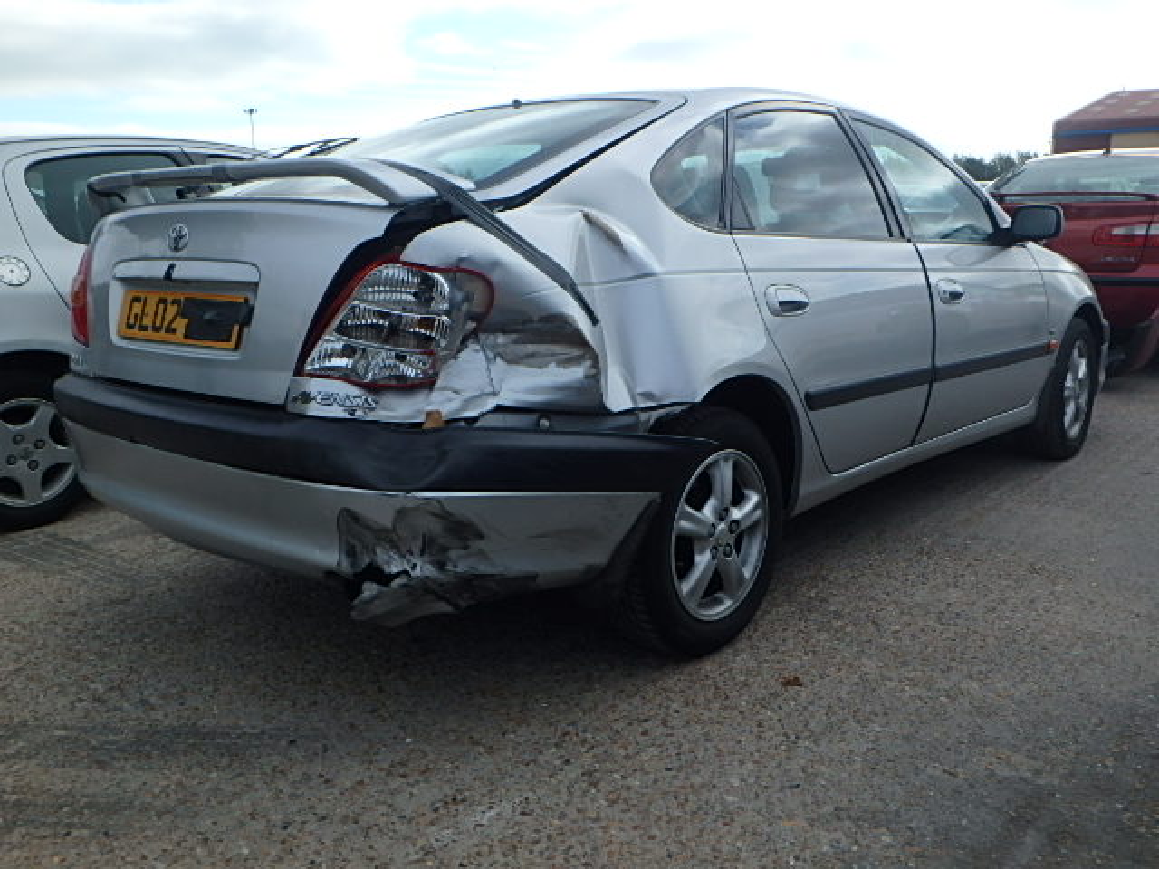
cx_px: 580
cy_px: 434
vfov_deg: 45.4
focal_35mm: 31
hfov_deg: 58.4
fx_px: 1038
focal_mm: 5.6
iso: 125
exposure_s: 1/640
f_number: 4.7
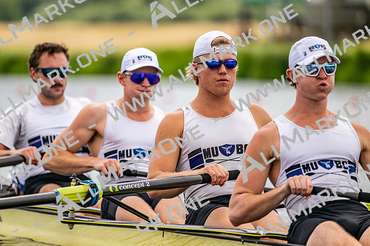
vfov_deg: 3.4
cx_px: 185
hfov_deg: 5.2
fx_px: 4110
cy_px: 123
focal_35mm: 400
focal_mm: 400
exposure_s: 1/2500
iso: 320
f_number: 4.5
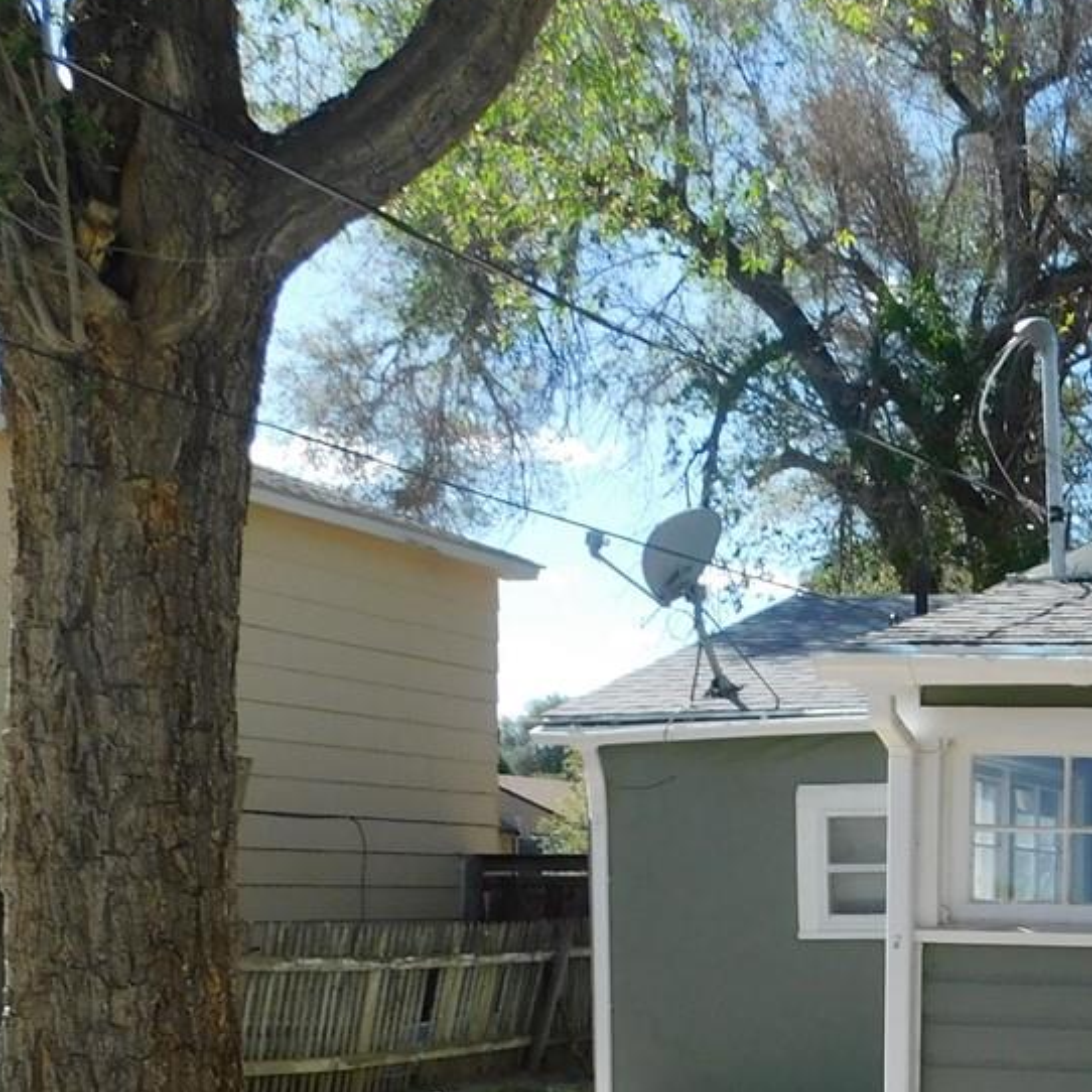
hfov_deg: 25.7
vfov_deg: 27.2
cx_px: 1308
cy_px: 1050
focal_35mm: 60
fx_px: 2141
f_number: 3
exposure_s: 1/800
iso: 125
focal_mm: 4
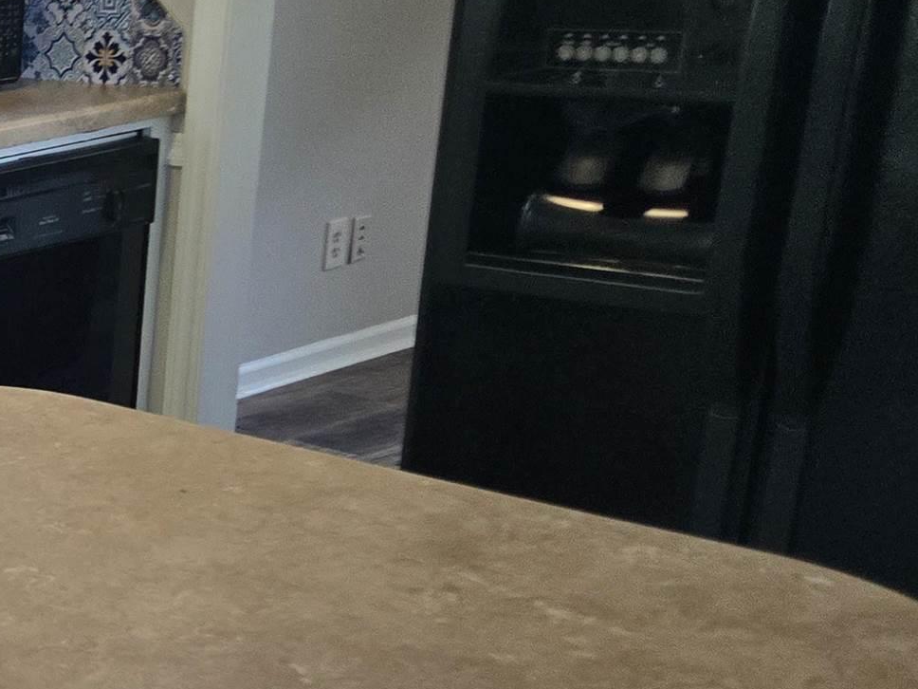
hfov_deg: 21.5
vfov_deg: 19.9
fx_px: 1936
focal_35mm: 73
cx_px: -523
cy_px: 567
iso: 250
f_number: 1.8
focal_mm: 5.4
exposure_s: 1/120
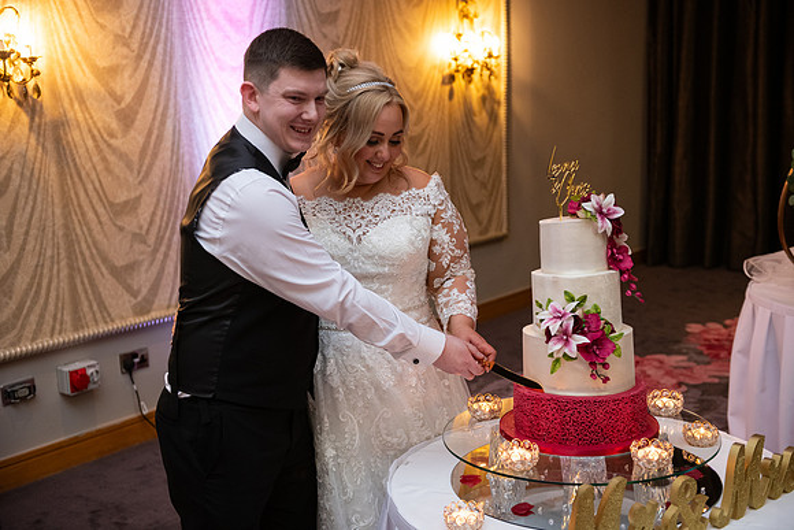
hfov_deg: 43.6
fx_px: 993
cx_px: 397
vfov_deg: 29.9
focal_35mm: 45
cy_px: 265
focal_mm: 45
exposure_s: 1/160
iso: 1250
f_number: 3.5
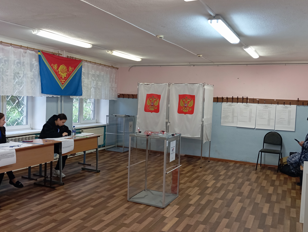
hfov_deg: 55.3
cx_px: 152
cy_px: 120
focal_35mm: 33
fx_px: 294
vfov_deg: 43.0
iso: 262
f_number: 1.8
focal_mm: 4.22
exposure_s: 1/33.3
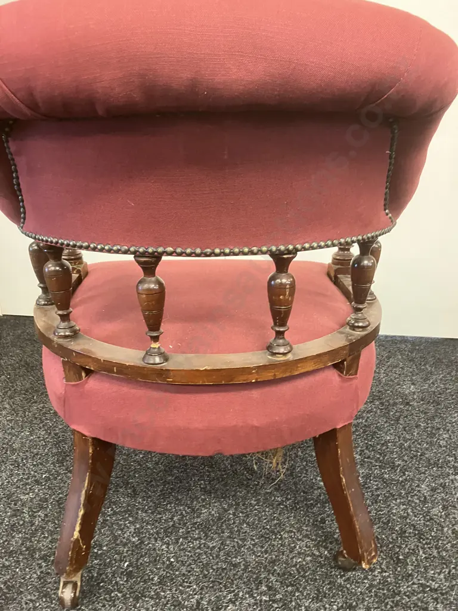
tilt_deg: -17.8
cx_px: 229
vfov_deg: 63.4
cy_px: 306
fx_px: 494
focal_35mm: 28
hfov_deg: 49.7
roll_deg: +1.2
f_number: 1.8
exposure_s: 1/33
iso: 320
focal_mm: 3.99
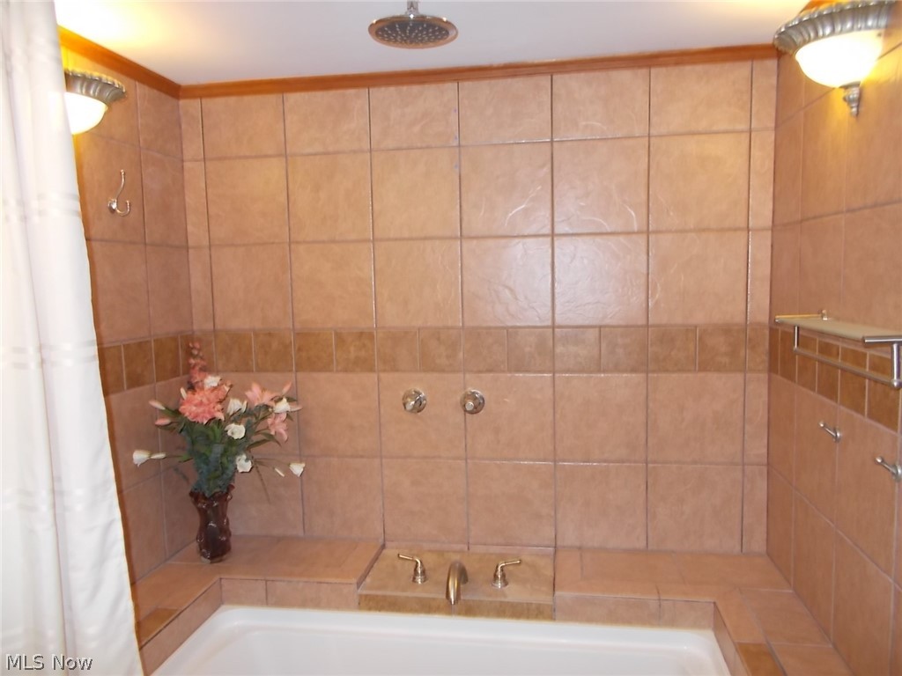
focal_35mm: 26
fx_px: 677
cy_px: 338
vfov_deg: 53.1
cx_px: 451
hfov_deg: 67.3
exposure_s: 1/25
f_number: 3.2
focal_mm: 4.6
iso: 200
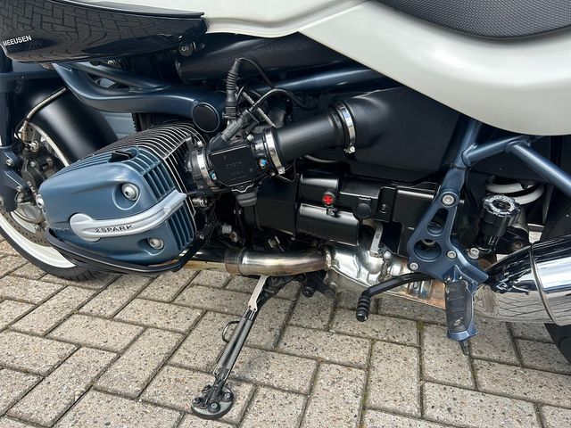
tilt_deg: -20.0
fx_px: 429
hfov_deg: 67.3
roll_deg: -0.7
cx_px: 286
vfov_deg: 53.1
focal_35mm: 26
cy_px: 214
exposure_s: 1/621
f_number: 1.5
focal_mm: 5.7
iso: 50
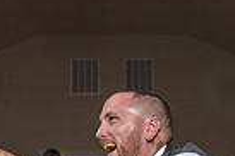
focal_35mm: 168
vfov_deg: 8.0
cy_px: 205
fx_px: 1095
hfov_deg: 12.2
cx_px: 80
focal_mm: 34
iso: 2000
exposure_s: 1/200
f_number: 5.6
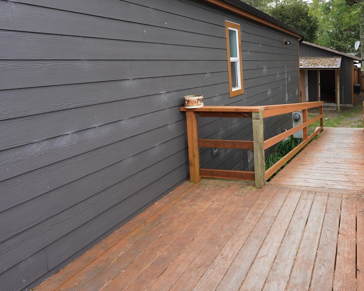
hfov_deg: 64.8
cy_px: 85
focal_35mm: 23
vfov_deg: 58.7
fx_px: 248
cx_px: 301
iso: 100
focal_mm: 14
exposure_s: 1/80
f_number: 4.5
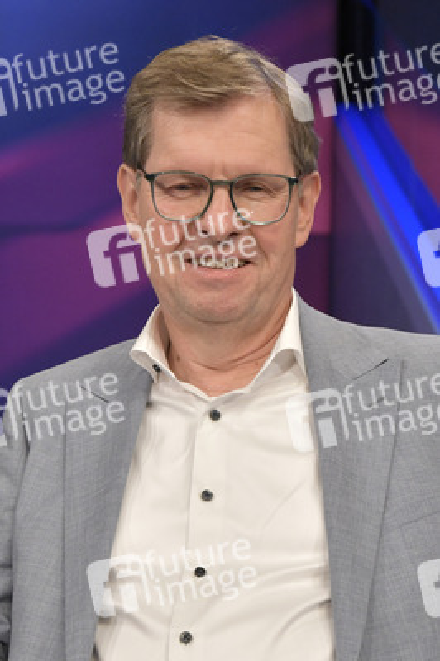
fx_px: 1028
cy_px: 330
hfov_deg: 24.2
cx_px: 220
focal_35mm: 56
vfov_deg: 35.7
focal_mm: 56
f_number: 6.3
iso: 2500
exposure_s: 1/200
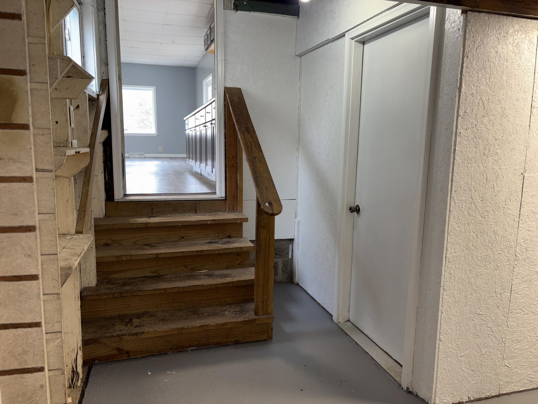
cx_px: 269
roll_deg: -0.4
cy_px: 202
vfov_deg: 53.1
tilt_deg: -8.3
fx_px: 404
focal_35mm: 26
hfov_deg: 67.3
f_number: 1.6
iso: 32
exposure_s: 1/25
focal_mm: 5.96
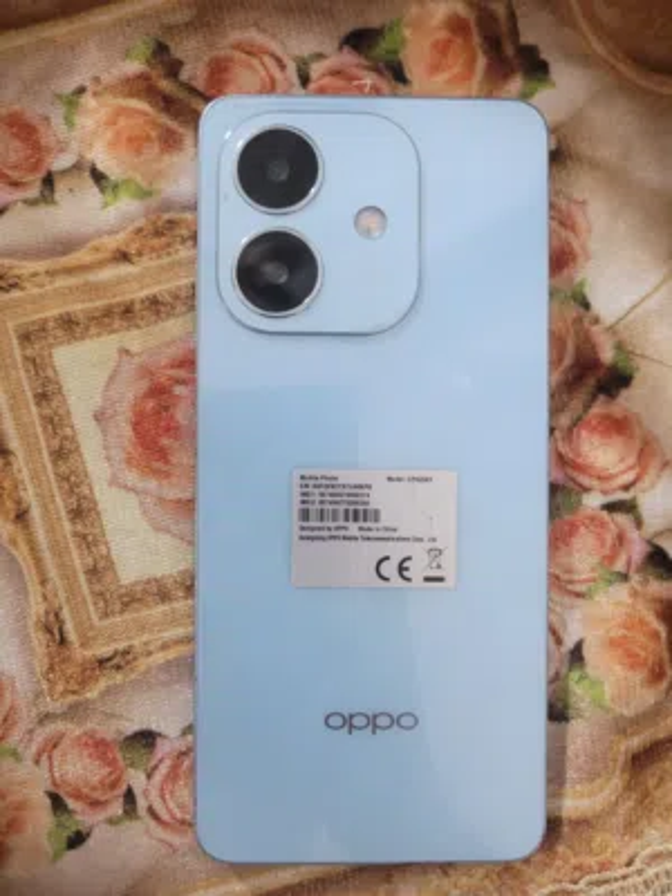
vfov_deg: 67.3
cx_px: 336
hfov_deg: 53.1
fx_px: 673
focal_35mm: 26
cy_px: 448
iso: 320
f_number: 1.8
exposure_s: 1/50
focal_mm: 5.4
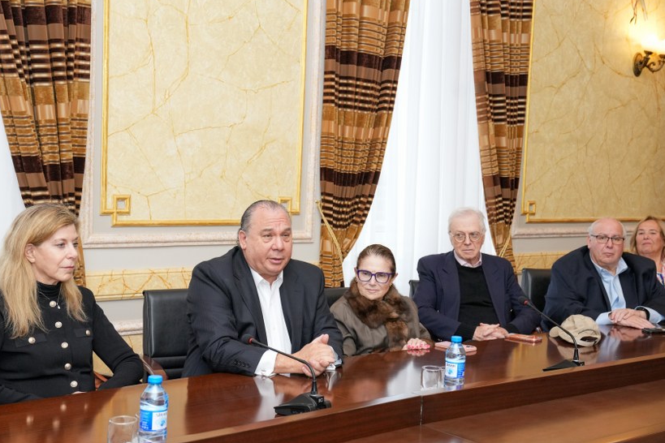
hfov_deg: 39.6
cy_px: 228
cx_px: 369
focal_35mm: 50
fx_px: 924
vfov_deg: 27.0
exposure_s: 1/200
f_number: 5
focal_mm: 40
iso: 2000
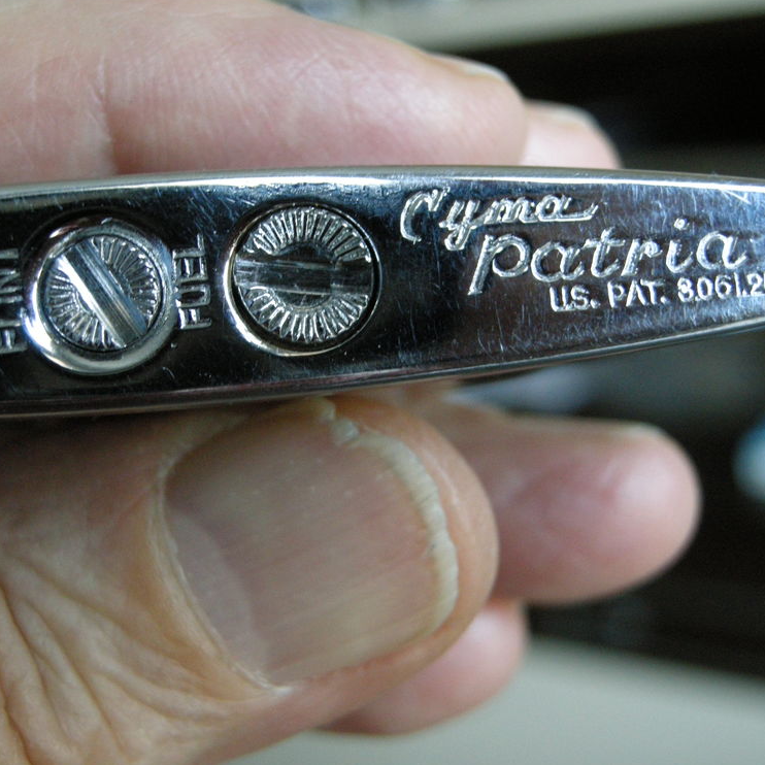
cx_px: 380
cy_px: 382
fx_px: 1400
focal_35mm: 56
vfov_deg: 30.6
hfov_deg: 30.6
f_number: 3.1
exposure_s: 1/51
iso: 400
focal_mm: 10.1
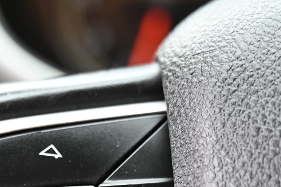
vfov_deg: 9.9
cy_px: 273
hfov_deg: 15.1
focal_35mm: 134
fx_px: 1046
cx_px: 32
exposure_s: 1/125
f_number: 4
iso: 560
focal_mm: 43
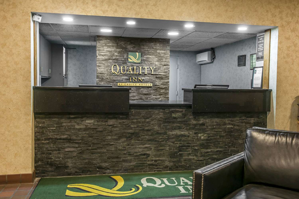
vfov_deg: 41.1
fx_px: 266
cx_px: 150
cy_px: 100
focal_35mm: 32
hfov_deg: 58.7
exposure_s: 1/2.5
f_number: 10
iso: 640
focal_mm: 32
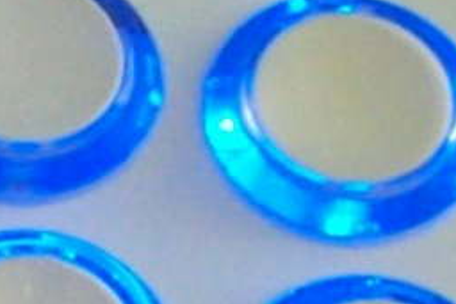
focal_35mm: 299
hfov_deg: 6.7
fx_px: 3789
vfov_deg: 4.6
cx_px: -436
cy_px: 304
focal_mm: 6
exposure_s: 1/10.4
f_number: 2.7
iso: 160
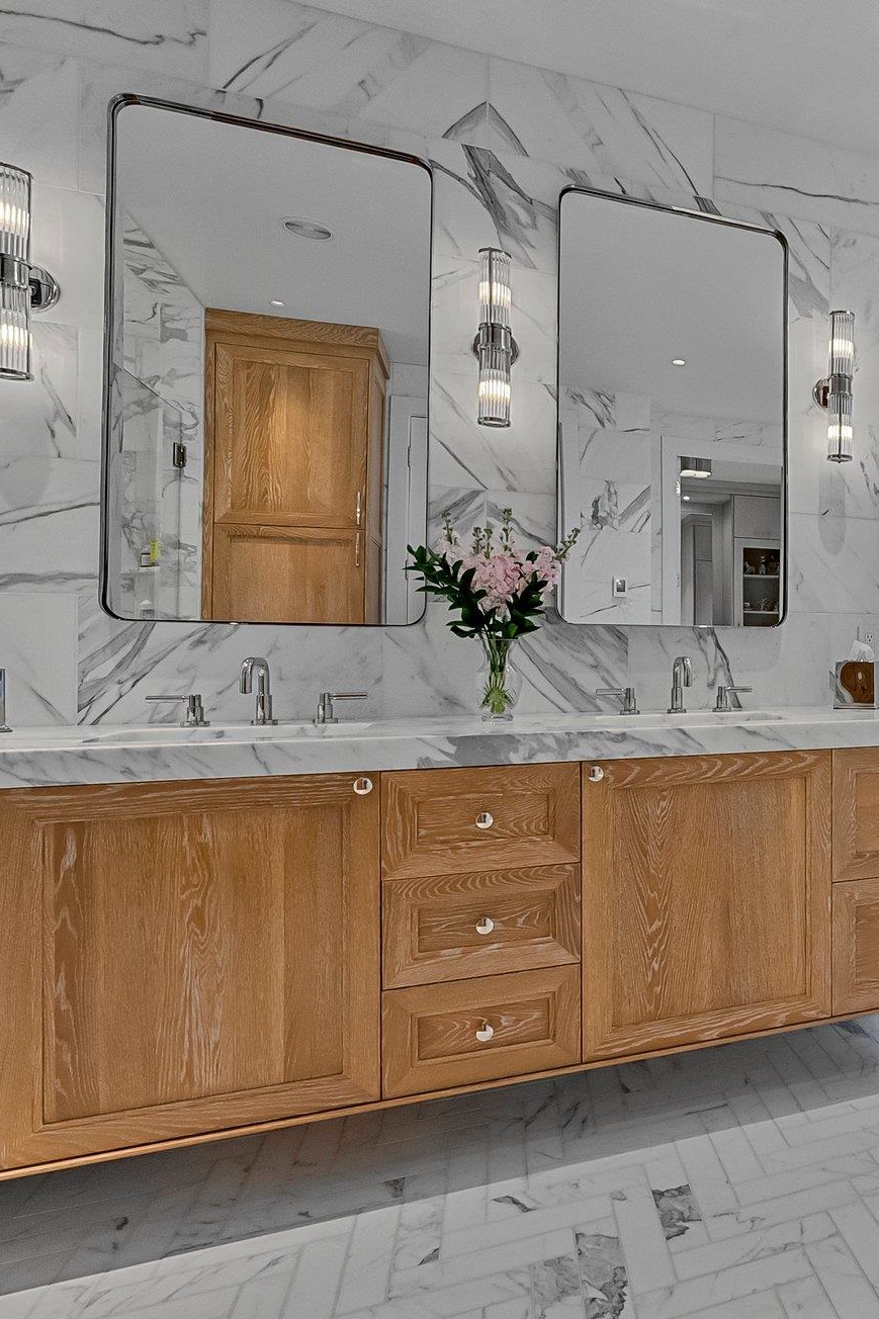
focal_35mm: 23
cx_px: 870
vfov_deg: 76.2
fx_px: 840
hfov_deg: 46.6
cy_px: 643
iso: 2500
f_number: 13
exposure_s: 1/100
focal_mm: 14.6
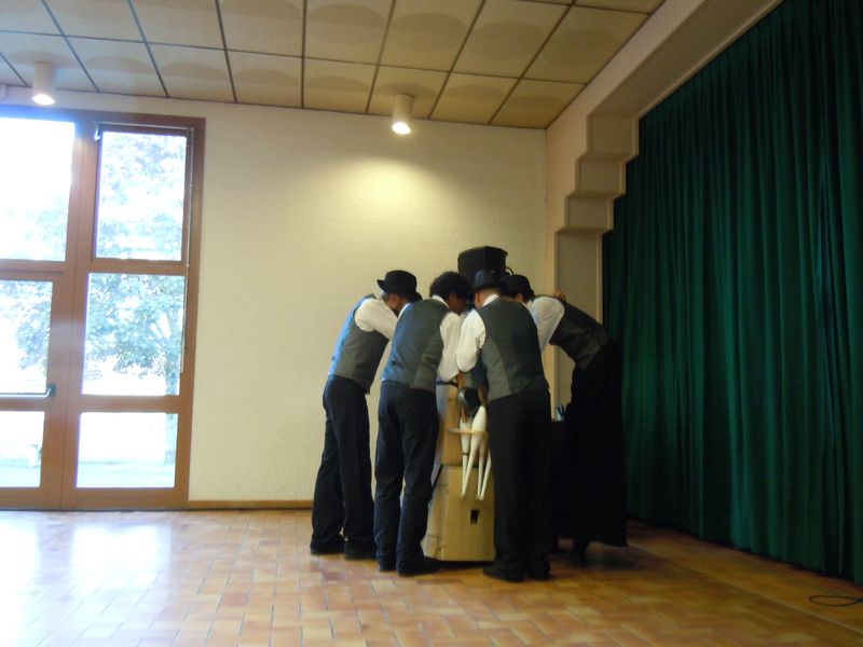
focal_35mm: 30
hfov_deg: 60.0
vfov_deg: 46.8
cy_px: 324
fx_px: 748
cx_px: 432
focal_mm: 5.4
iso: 400
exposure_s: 1/10
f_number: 3.5
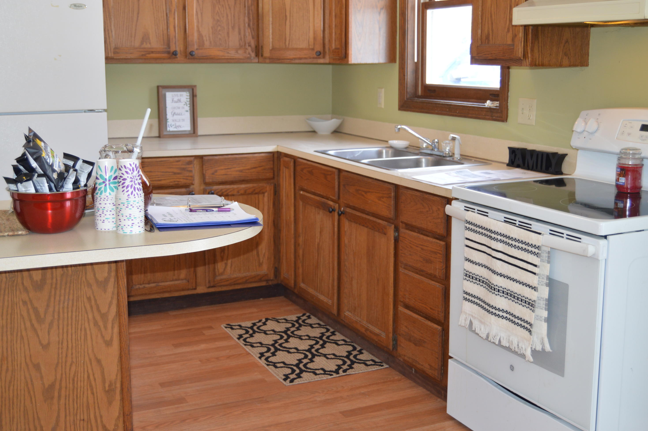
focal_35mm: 46
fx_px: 827
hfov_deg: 42.8
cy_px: 217
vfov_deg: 29.2
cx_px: 320
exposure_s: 1/80
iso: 400
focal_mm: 30
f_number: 4.2
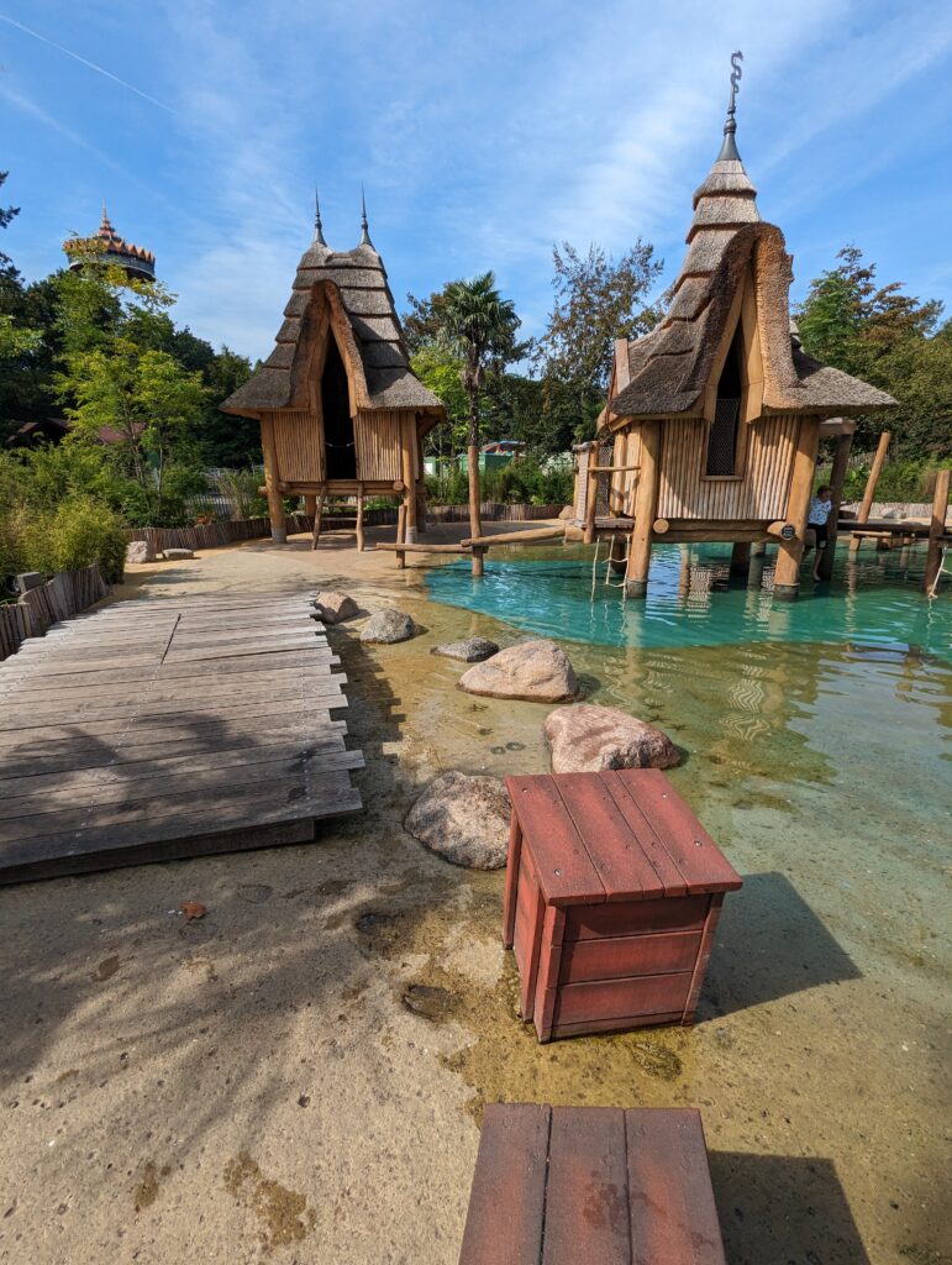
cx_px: 476
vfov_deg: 94.4
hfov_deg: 78.2
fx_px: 585
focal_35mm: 16
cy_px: 632
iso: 53
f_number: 2.2
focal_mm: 2.35
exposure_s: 1/1385
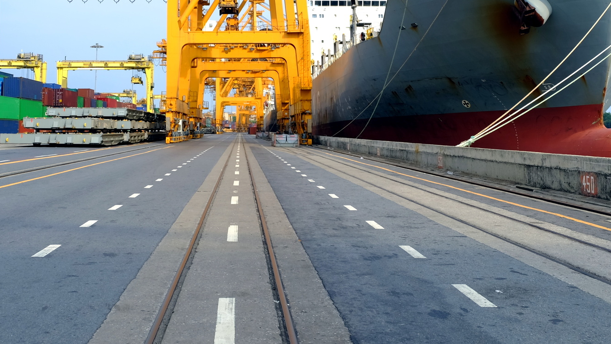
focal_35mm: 67
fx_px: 1086
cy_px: 11
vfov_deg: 17.6
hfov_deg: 31.4
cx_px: 275
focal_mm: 24.3
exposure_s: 1/15
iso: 400
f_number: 3.2
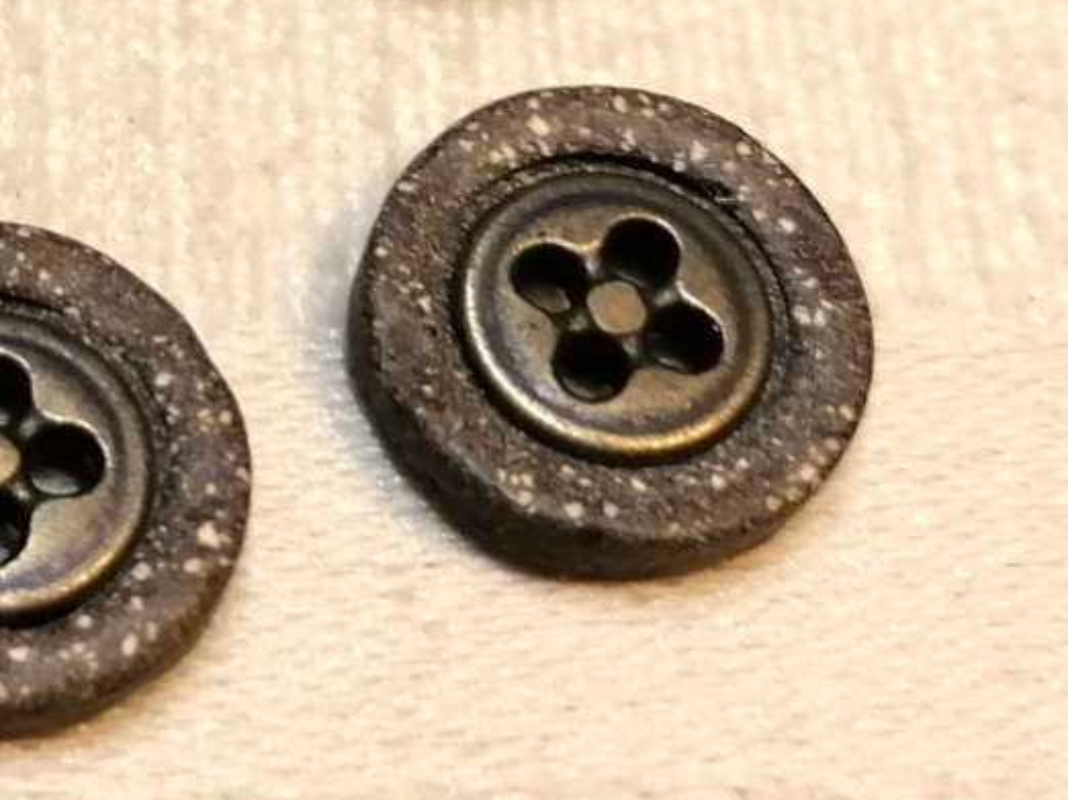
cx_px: 196
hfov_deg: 34.9
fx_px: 1634
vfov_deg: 27.0
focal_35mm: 53
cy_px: 176
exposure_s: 1/60
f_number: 1.8
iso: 125
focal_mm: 4.75
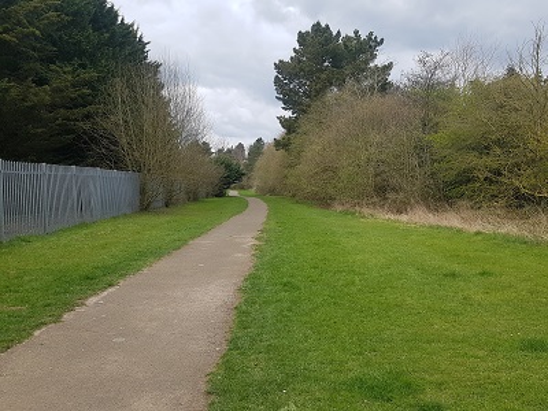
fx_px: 412
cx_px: 274
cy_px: 206
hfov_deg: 67.3
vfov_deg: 53.1
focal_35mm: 26
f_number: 1.7
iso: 50
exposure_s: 1/862
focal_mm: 4.2
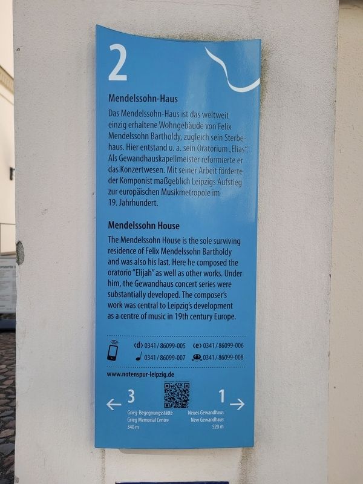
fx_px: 364
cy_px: 242
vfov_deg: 67.3
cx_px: 182
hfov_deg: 53.1
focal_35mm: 26
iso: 40
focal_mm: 5.4
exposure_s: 1/654
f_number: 1.8
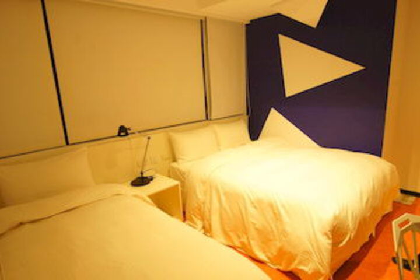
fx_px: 280
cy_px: 140
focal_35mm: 24
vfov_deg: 53.1
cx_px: 210
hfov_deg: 73.7
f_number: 10
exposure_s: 1/5
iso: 400
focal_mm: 16
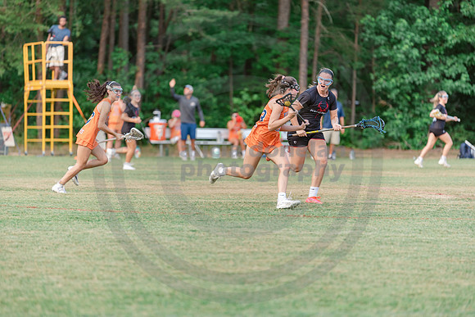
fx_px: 2639
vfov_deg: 6.9
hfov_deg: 10.3
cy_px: 158
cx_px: 238
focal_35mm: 200
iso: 250
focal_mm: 200
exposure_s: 1/320
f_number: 2.8
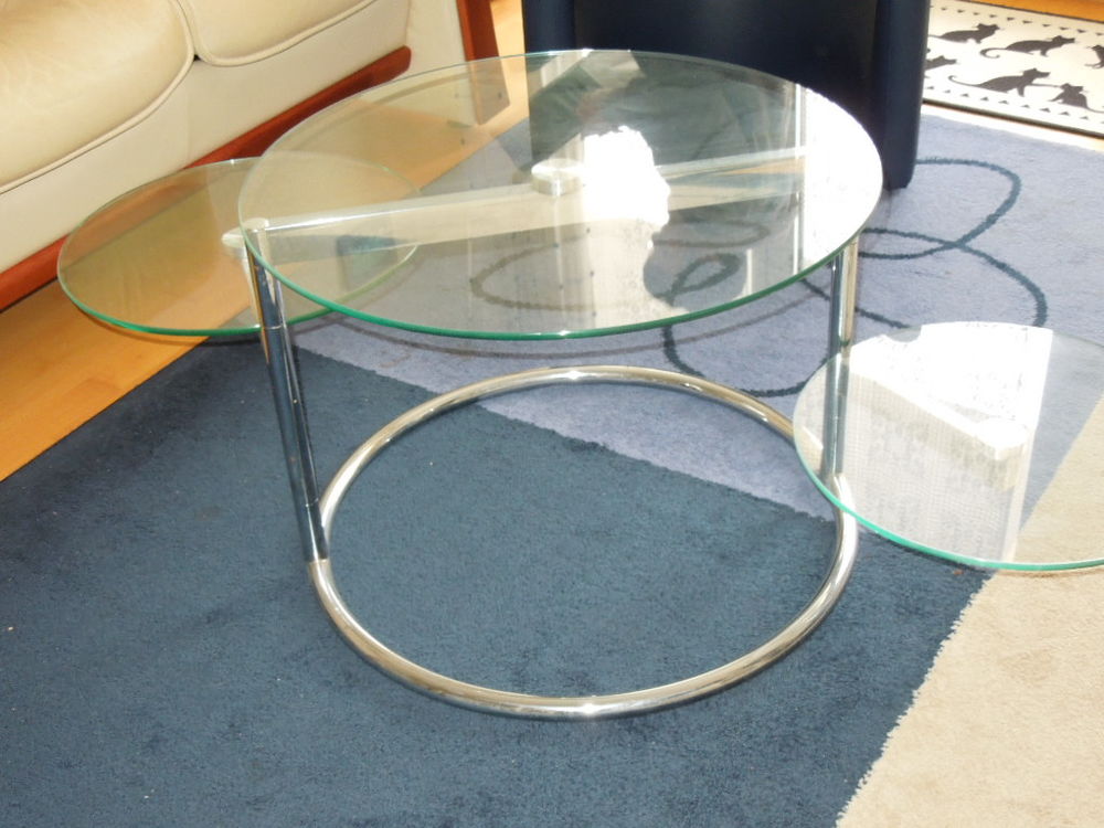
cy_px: 414
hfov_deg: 39.7
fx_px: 1531
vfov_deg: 30.3
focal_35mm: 48
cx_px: 552
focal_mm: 8.7
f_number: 4
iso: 560
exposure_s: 1/30
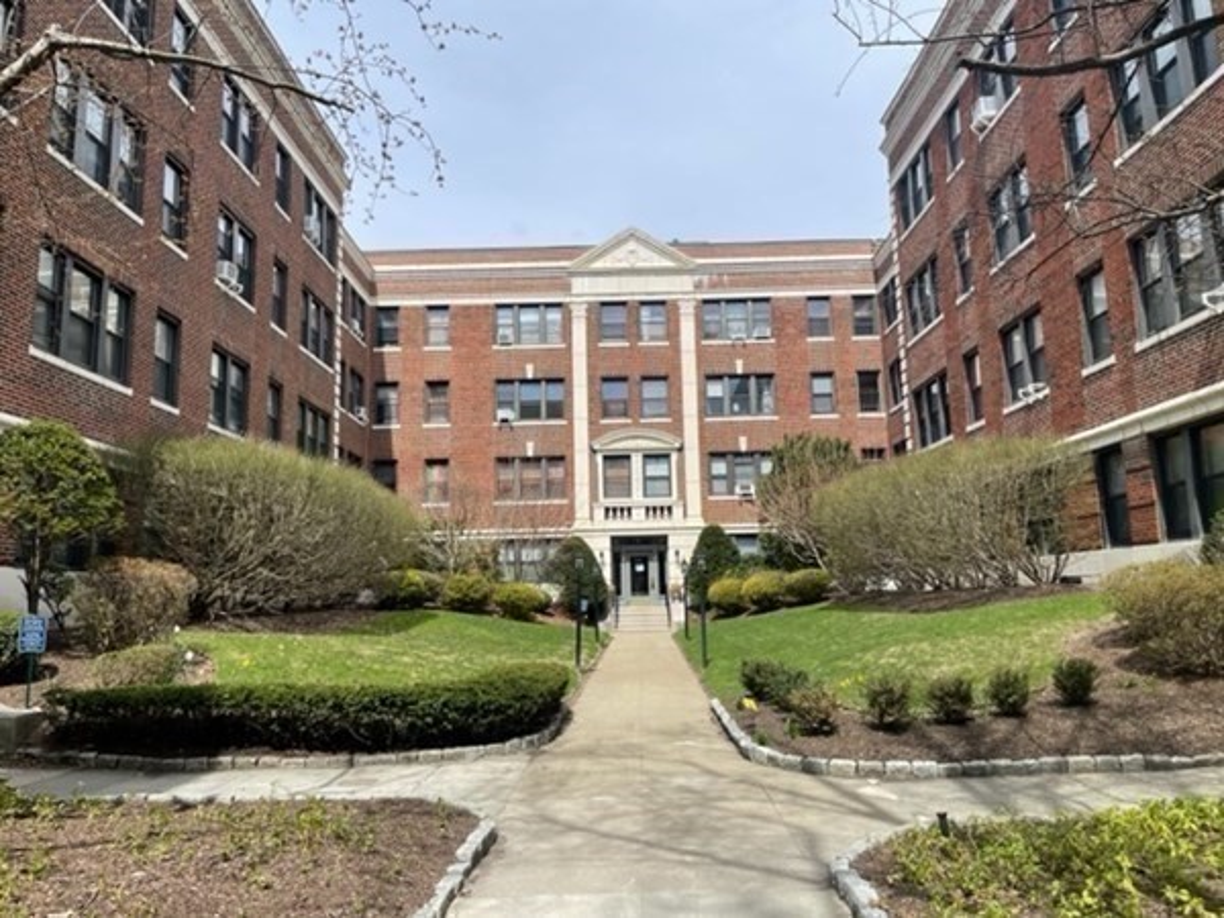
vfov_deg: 53.1
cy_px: 459
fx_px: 919
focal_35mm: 26
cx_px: 612
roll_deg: +1.2
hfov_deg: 67.3
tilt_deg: +9.3
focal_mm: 4.2
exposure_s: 1/3401
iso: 32
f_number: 1.6
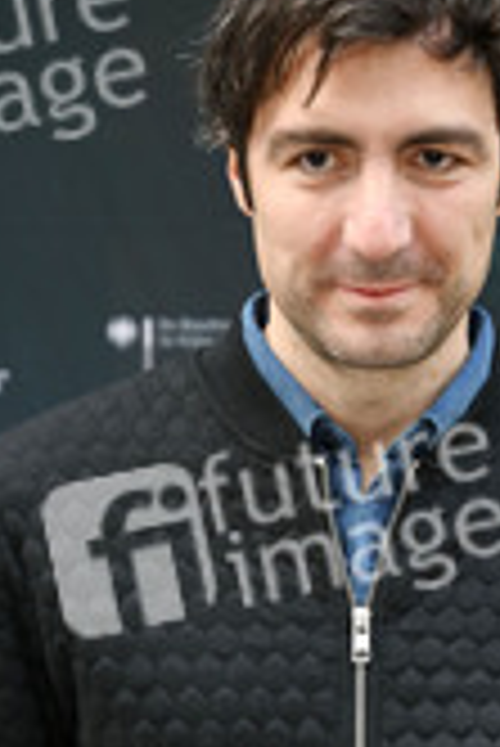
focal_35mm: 166
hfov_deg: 8.3
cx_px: 405
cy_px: 756
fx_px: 3451
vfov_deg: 12.2
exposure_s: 1/100
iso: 640
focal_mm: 69
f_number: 2.8
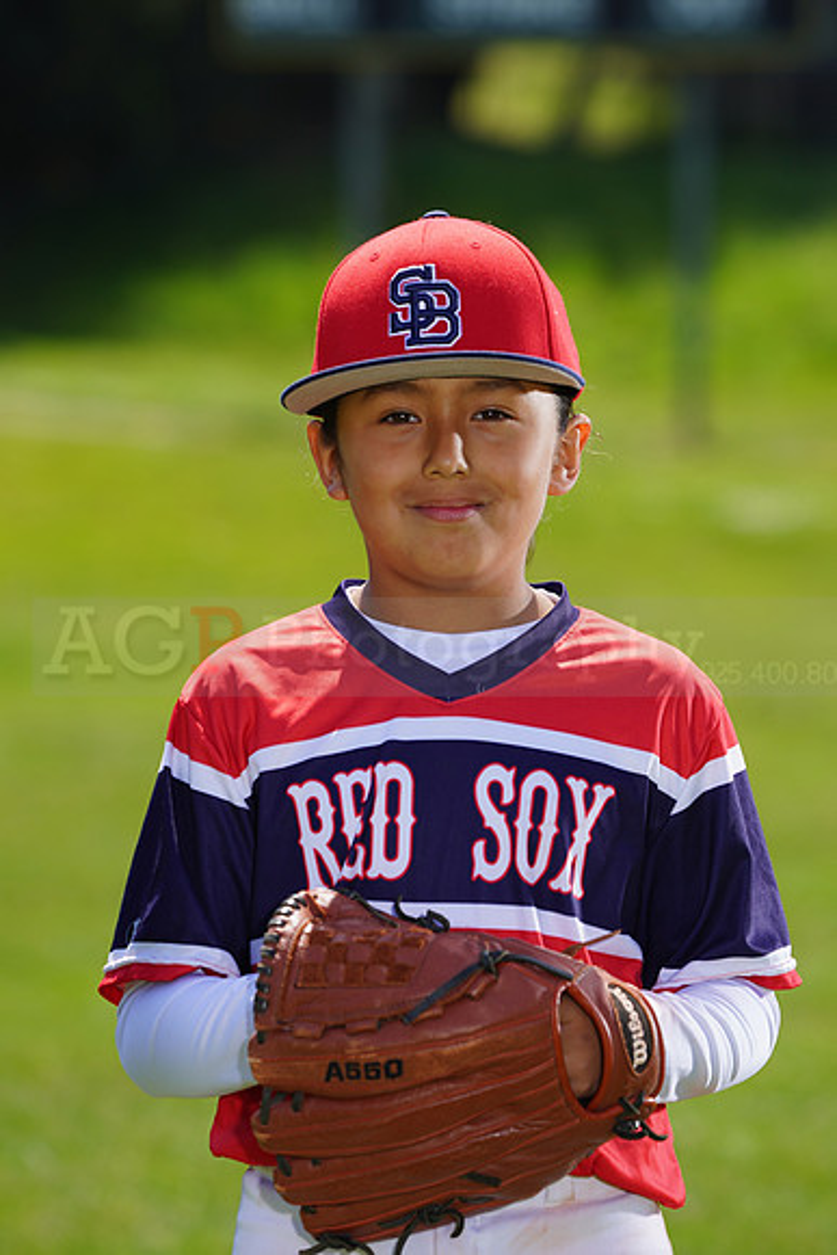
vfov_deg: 7.9
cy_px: 628
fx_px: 9027
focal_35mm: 259
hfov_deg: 5.3
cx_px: 418
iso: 100
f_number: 7.1
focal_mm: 259
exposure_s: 1/250
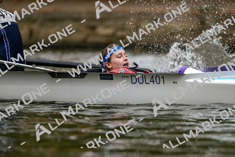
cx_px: 118
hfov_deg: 5.2
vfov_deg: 3.4
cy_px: 78
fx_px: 2612
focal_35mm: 400
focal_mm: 400
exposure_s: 1/2500
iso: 1800
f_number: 4.5
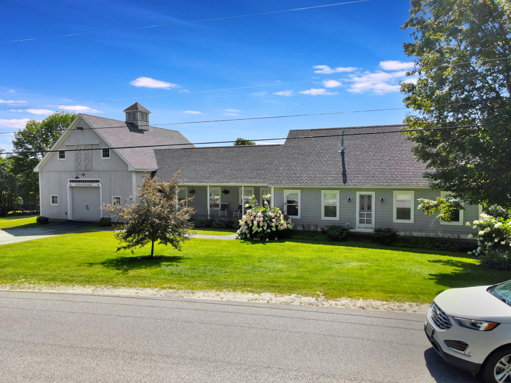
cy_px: 192
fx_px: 354
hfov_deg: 71.6
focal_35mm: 24
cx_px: 256
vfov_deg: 56.8
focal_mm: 4.5
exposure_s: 1/1000
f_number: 2.8
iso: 200
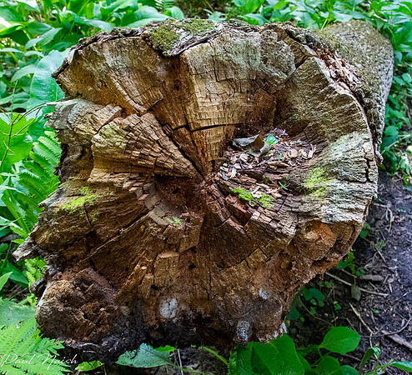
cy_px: 171
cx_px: 202
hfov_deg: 45.9
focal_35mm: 38
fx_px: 487
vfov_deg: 42.1
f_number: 6.3
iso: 2200
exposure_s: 1/60
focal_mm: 18
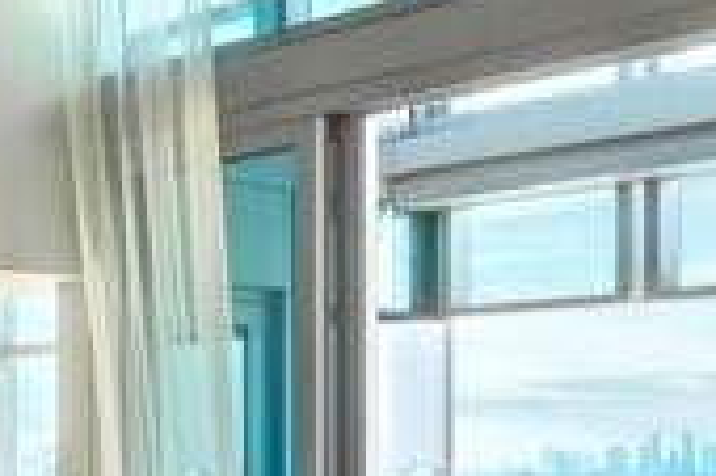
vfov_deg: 14.3
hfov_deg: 20.7
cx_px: -57
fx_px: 1868
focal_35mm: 94
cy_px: 472
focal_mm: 25
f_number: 13
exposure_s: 1/50
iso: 80
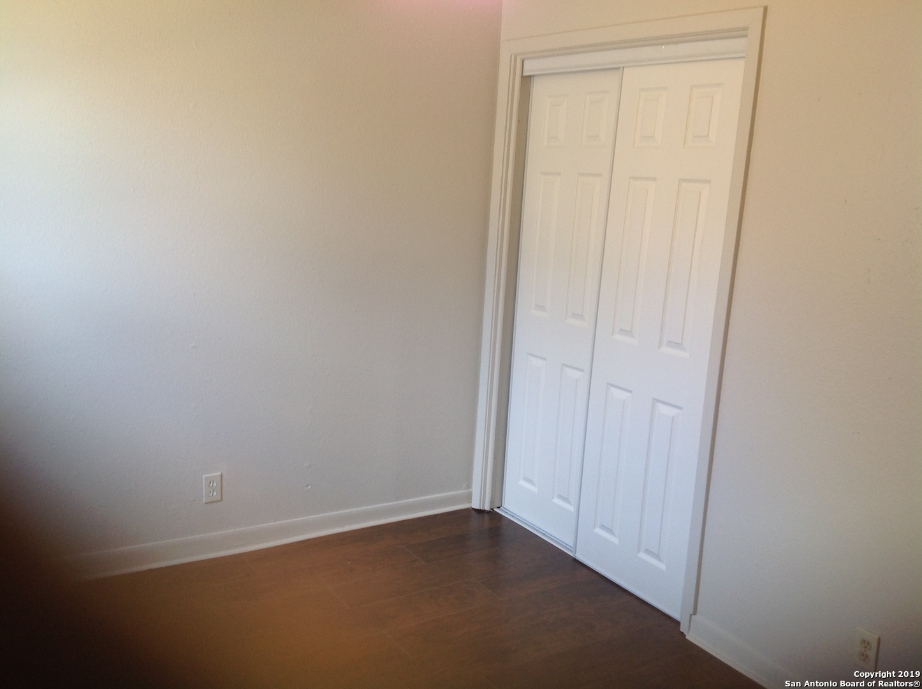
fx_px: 931
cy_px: 344
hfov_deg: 52.7
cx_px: 461
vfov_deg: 40.6
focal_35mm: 35
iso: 50
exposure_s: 1/40
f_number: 2.4
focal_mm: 4.28
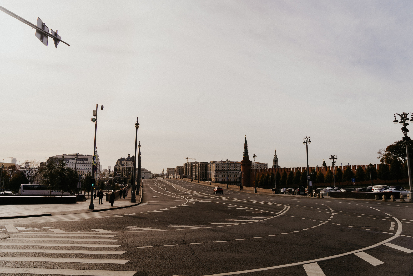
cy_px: 138
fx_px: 275
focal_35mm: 24
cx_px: 206
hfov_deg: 73.7
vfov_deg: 53.1
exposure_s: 1/250
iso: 100
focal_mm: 24
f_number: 10
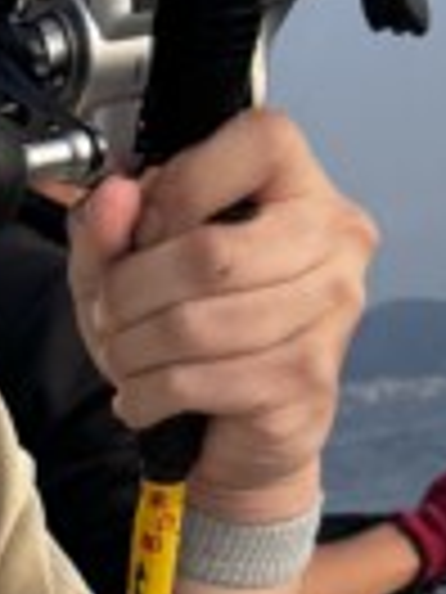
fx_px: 2508
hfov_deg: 8.5
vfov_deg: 12.9
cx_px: -883
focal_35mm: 146
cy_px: 842
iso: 80
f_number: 1.78
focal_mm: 6.76
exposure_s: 1/1767
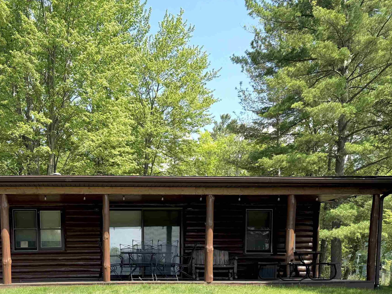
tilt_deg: +14.8
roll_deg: +0.1
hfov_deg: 50.1
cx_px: 120
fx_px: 408
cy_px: 167
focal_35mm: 36
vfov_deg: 39.6
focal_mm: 6.76
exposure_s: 1/2110
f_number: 1.78
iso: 80
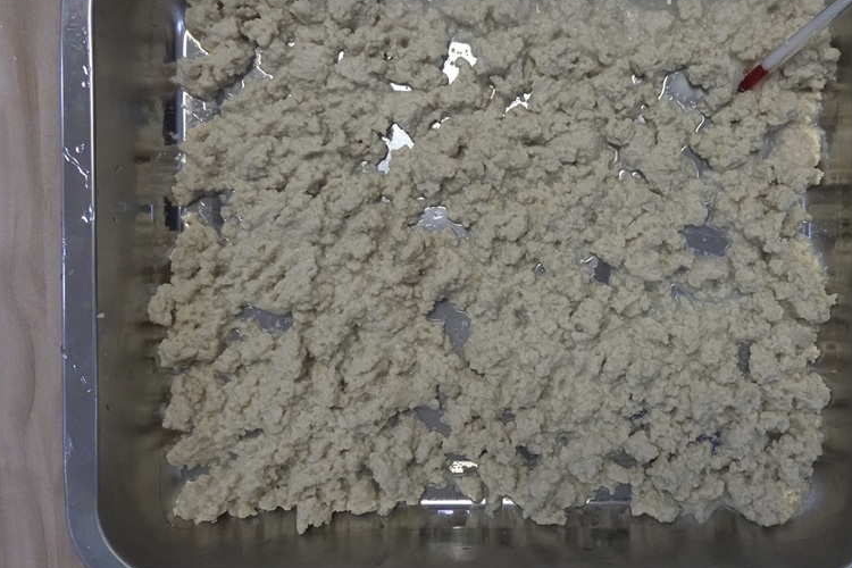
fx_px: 757
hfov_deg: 58.1
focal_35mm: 32
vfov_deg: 41.1
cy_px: 252
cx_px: 521
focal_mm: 9
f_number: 4
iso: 2000
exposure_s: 1/200
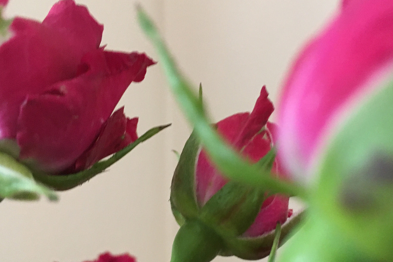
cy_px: 168
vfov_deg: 33.2
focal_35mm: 40
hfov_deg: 48.2
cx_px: 231
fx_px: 437
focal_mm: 4.15
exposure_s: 1/15
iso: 200
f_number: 2.2
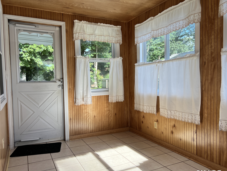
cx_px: 114
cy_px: 88
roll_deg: +1.3
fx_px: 177
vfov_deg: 51.4
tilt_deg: -2.7
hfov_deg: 65.3
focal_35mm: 27
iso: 50
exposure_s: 1/414
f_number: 1.5
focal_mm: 5.7
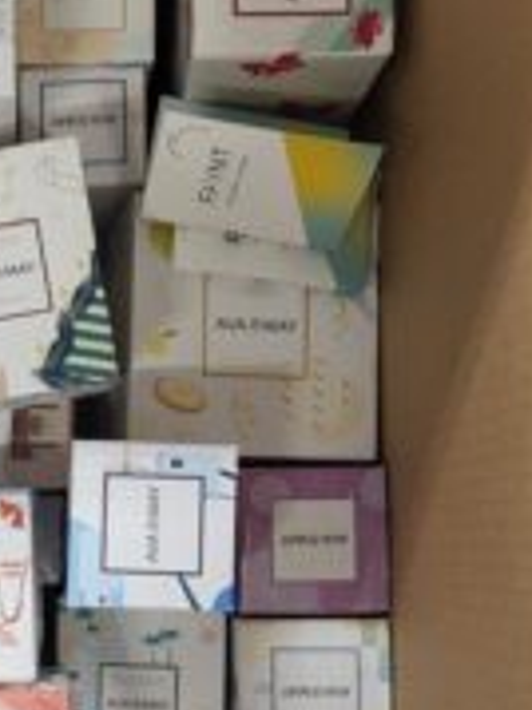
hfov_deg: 23.8
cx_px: -40
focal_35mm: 58
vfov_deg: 32.8
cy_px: 504
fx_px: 1190
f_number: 1.8
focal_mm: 5.4
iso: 320
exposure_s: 1/100
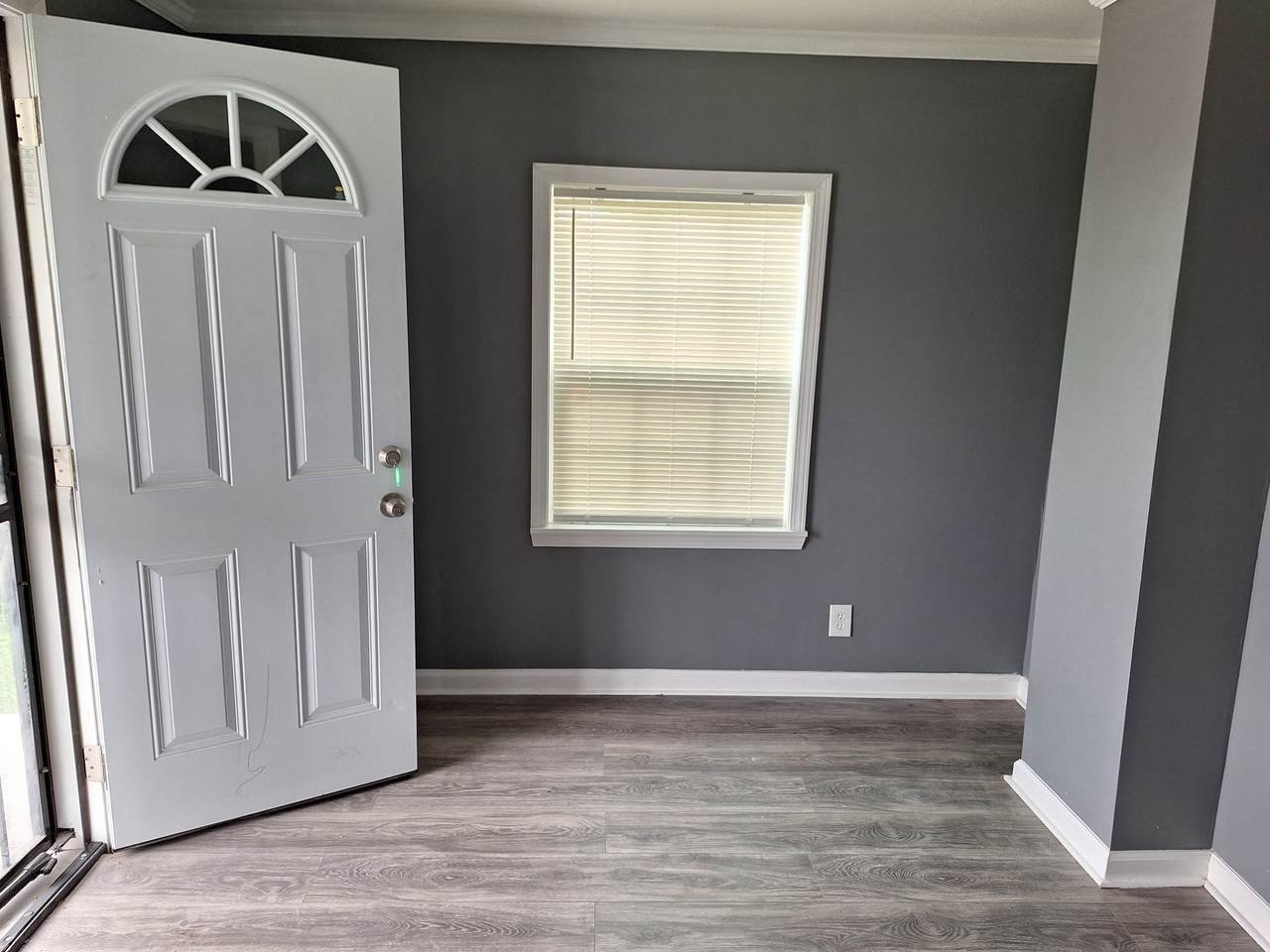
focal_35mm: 23
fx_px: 844
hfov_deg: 73.9
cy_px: 476
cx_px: 635
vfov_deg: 58.9
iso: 64
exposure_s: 1/60
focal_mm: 5.54
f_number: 1.8
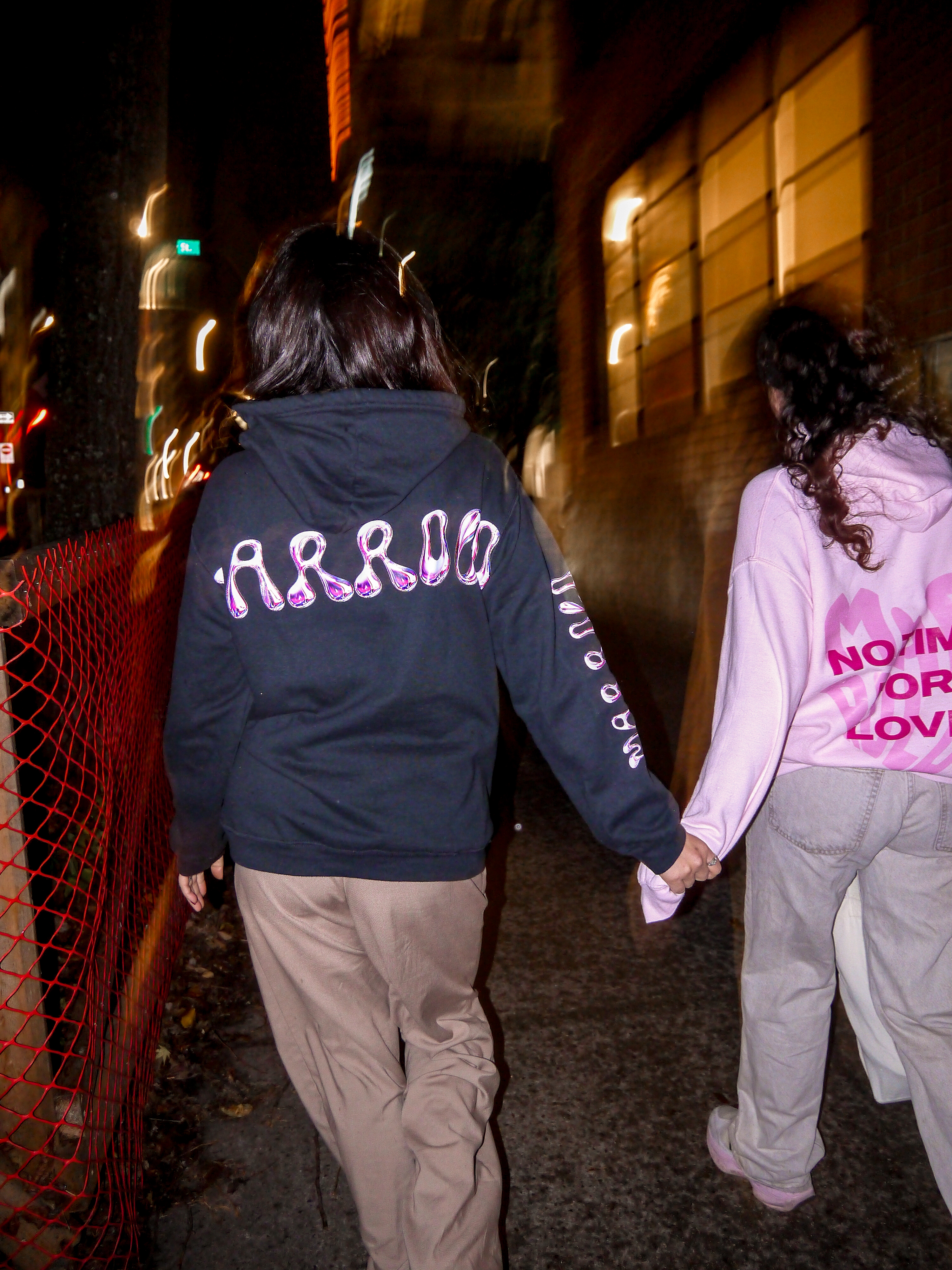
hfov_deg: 49.7
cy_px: 635
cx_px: 476
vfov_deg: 63.4
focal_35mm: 28
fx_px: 1027
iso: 800
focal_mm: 14
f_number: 3.5
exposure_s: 1/8
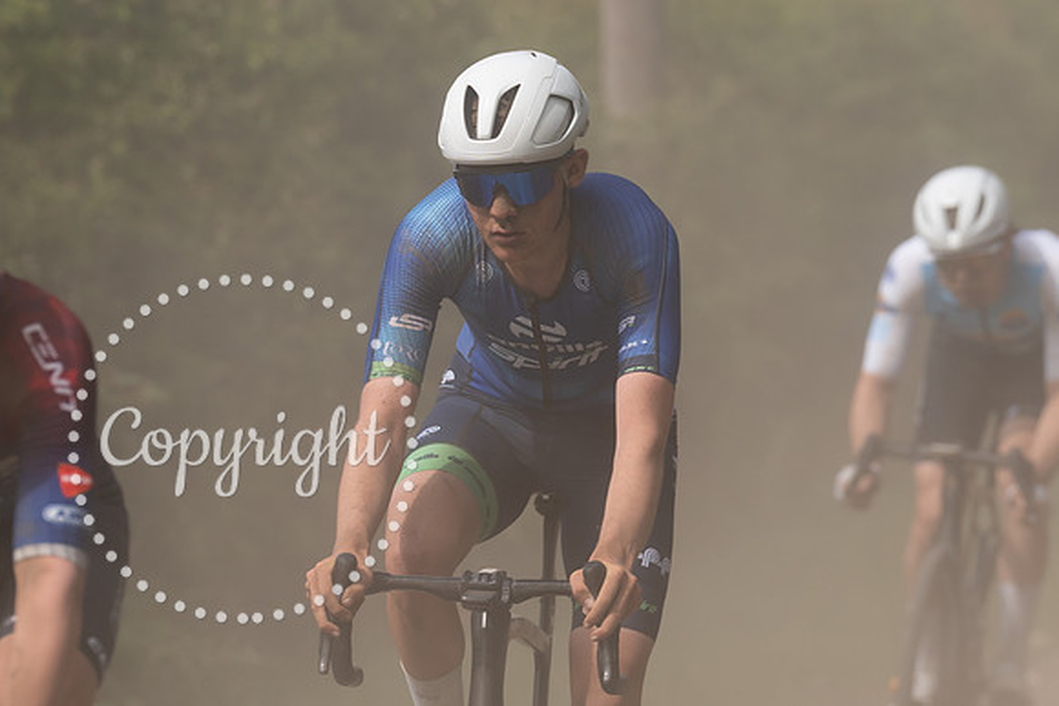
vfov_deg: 3.8
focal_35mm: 360
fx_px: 10581
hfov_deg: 5.7
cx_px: 548
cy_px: 285
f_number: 5
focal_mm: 200
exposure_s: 1/1000
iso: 160
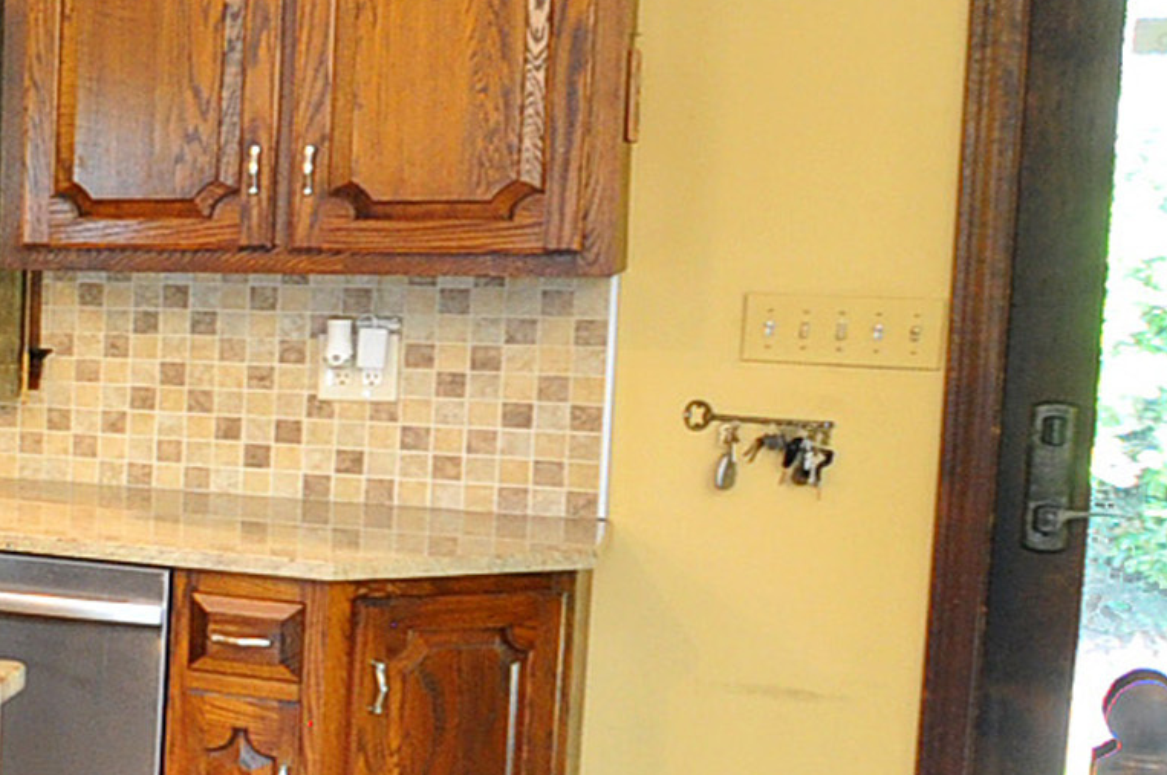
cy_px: 471
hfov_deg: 23.0
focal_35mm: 57
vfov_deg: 23.7
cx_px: -831
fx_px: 1846
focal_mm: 10
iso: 640
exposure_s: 1/25
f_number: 3.5
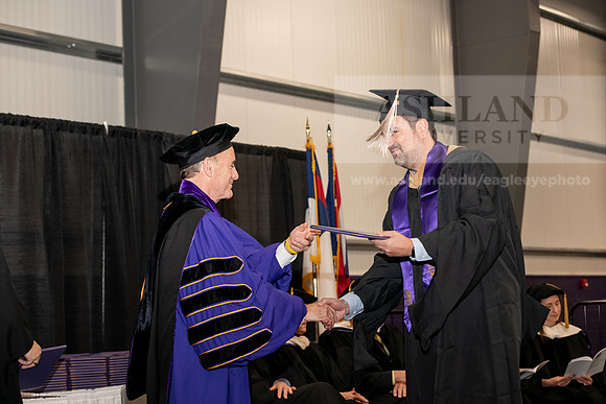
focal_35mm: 75
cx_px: 303
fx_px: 1263
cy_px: 202
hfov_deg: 27.0
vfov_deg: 18.2
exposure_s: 1/200
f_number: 5.6
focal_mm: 75
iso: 2000
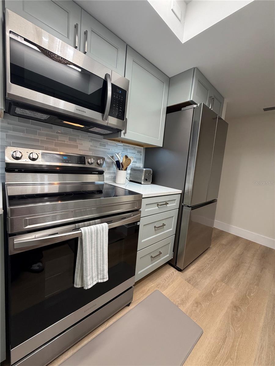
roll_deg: -5.0
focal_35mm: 14
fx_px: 148
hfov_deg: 85.7
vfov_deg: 102.1
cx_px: 138
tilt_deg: -7.4
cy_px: 183
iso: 250
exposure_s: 1/120
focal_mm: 2.22
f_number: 2.2
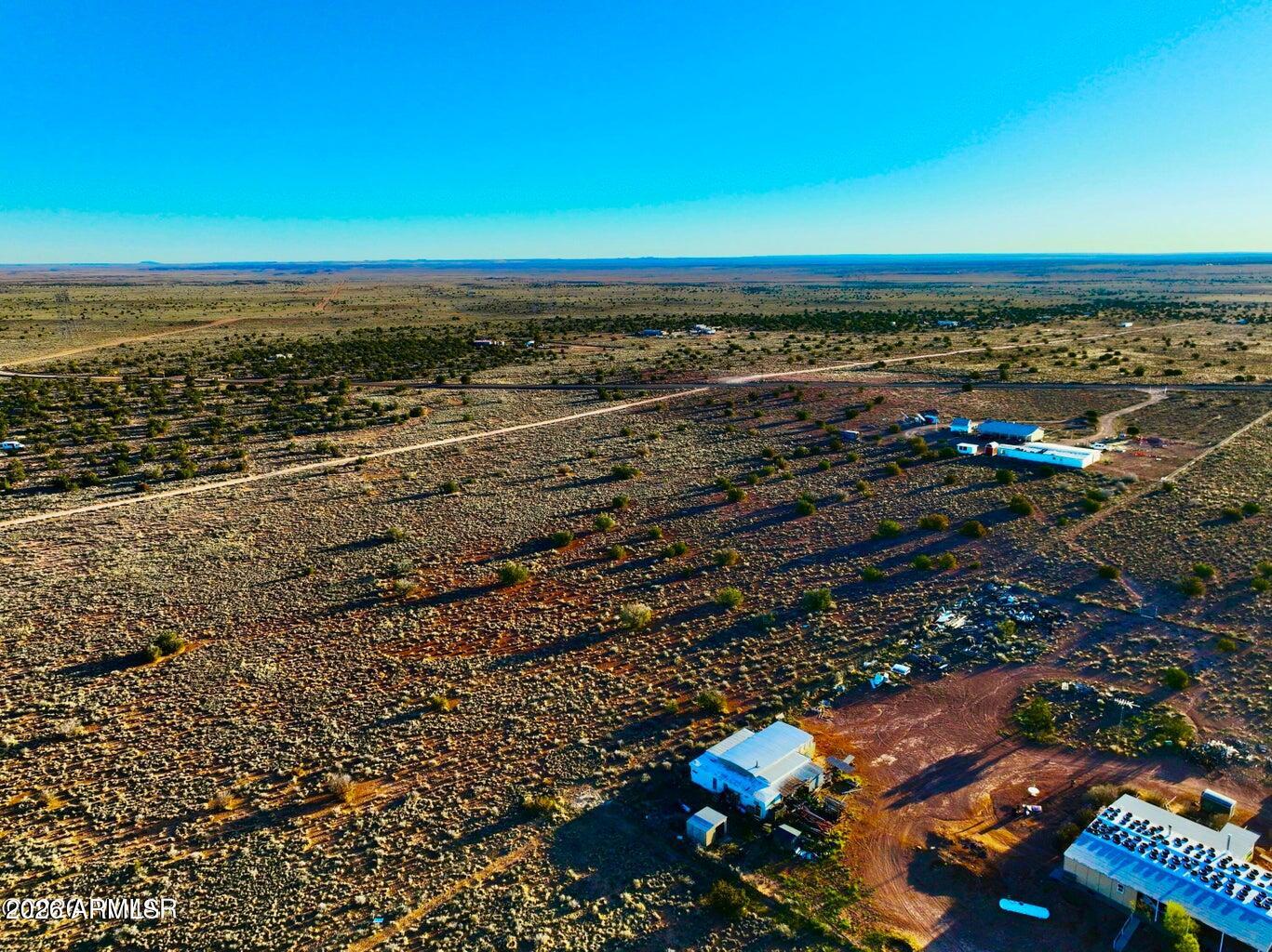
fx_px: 882
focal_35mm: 24
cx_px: 636
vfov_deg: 56.8
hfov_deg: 71.6
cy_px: 476
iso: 100
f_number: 2.8
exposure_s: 1/1600
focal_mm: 12.3
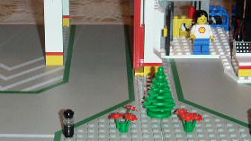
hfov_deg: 22.5
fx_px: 632
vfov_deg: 12.5
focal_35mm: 95
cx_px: 121
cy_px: -10
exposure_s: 1/50
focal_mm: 6
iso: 160
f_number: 2.8
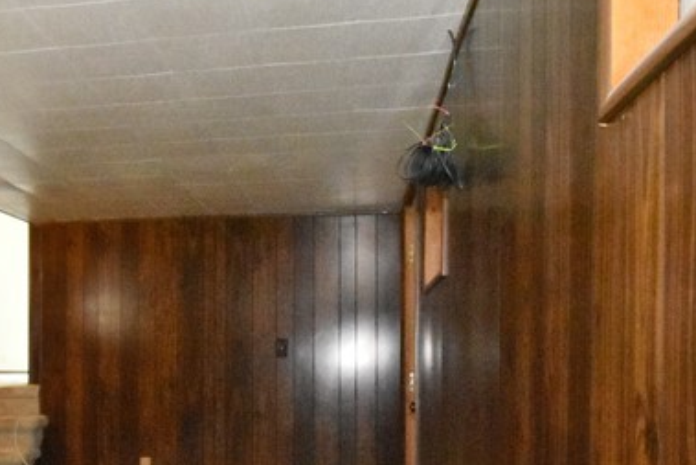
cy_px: 351
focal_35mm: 43
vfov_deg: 30.7
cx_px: 152
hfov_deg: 43.6
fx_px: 832
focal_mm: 10
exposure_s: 1/60
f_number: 11
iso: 5000
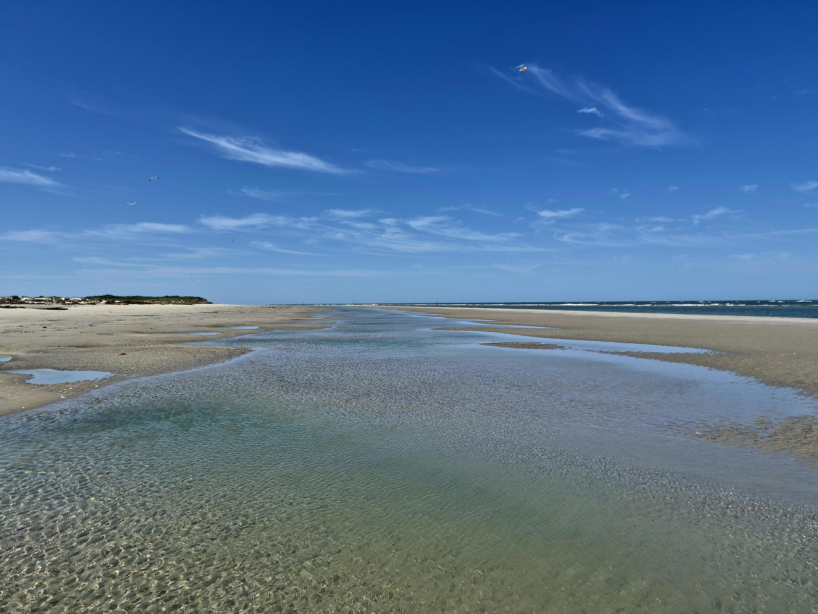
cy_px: 307
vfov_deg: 58.9
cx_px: 409
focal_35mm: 23
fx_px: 544
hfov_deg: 73.9
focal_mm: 5.4
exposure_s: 1/10000
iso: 80
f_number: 1.8
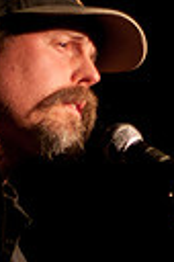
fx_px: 1912
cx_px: 48
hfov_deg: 5.2
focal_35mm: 263
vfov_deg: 7.8
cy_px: 297
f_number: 1.8
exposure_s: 1/125
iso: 1000
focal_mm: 50
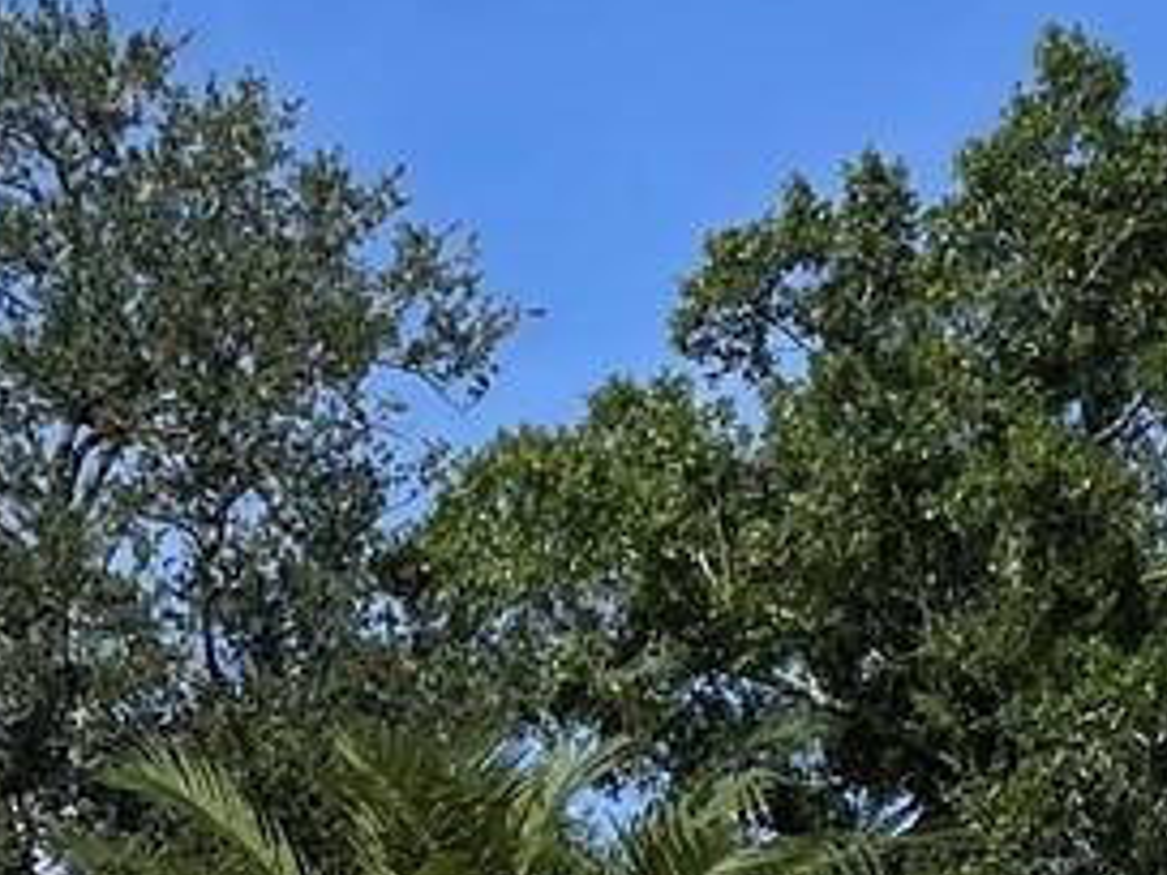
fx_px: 5158
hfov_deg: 12.9
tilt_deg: +11.5
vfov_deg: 9.5
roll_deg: -0.1
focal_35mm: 153
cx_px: 313
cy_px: 1214
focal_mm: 4.2
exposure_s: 1/9804
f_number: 1.6
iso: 32
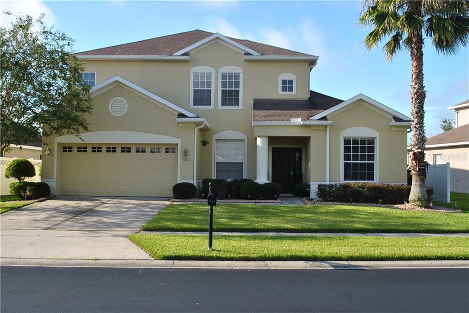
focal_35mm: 39
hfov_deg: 49.5
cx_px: 234
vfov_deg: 34.3
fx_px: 508
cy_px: 156
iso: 200
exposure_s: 1/160
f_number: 9
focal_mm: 26
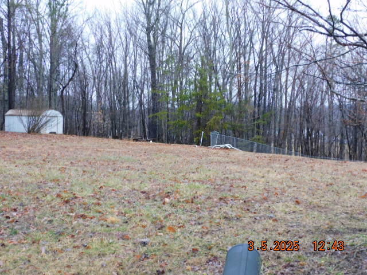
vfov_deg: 36.0
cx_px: 184
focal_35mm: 40
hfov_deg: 46.8
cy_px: 138
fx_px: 424
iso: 160
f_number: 3.8
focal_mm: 7.2
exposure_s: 1/30
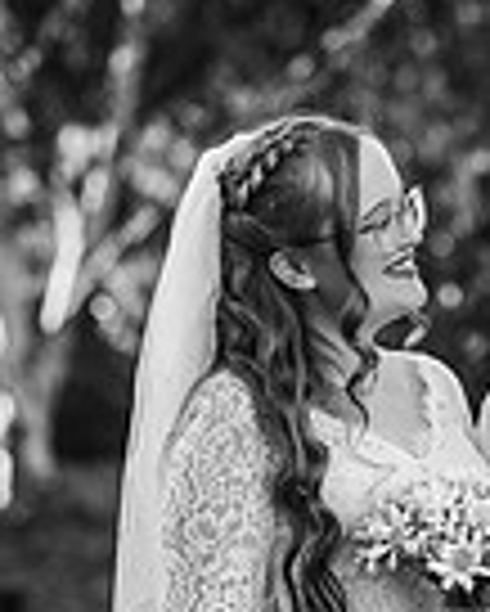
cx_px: 591
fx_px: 4762
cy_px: 891
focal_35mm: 263
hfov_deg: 5.9
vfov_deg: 7.2
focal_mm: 85
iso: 100
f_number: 2.8
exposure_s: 1/800
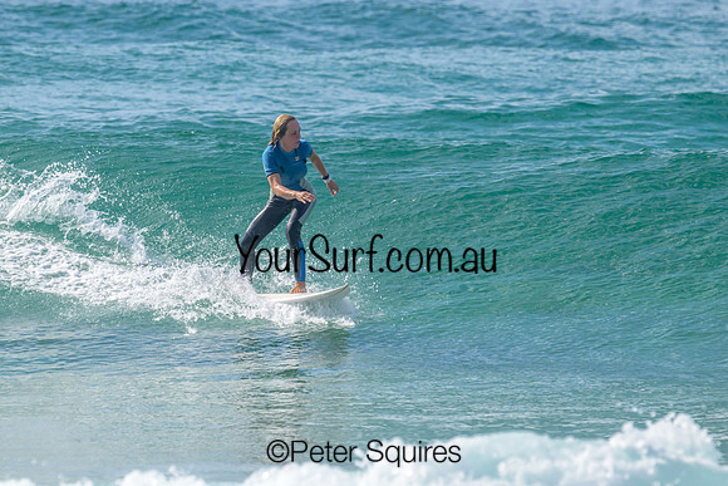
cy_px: 185
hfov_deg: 3.1
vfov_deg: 2.1
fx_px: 13524
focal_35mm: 669
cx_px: 315
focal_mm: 540
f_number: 11
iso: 800
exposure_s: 1/2000
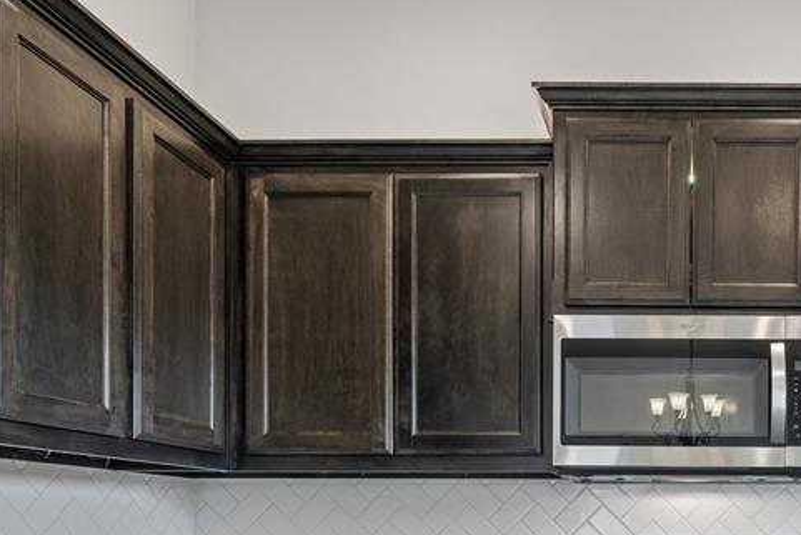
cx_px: 689
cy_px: 535
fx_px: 757
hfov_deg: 50.8
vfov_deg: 35.2
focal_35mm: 34
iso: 200
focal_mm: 16
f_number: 8
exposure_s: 1/40
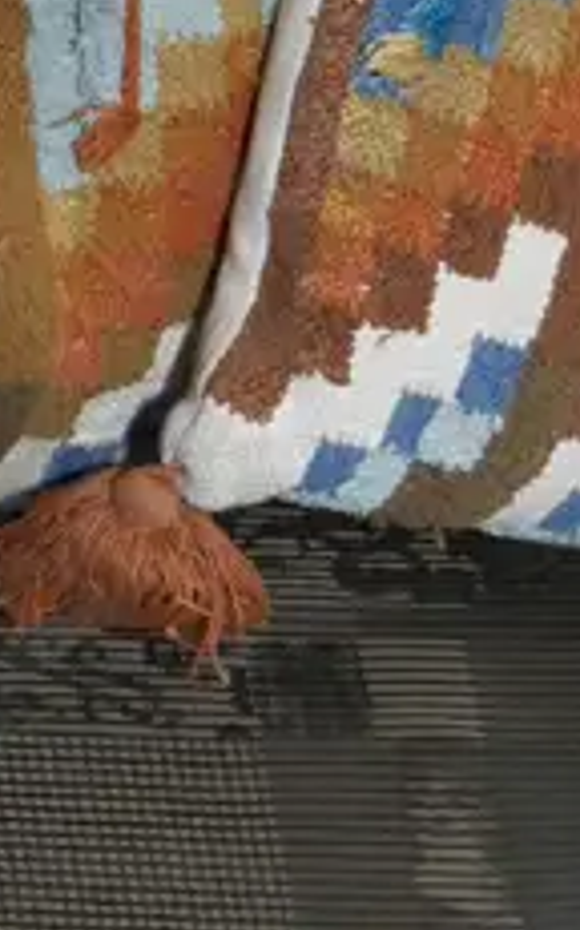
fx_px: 3573
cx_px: 262
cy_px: 238
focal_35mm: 141
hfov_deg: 9.3
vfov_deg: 14.8
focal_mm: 15
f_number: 3.6
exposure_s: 1/60
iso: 640
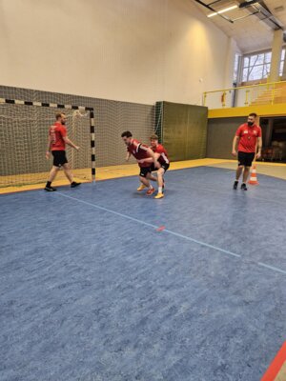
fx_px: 253
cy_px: 190
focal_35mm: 23
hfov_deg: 58.9
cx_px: 143
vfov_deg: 73.9
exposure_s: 1/100
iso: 500
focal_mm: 5.4
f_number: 1.8
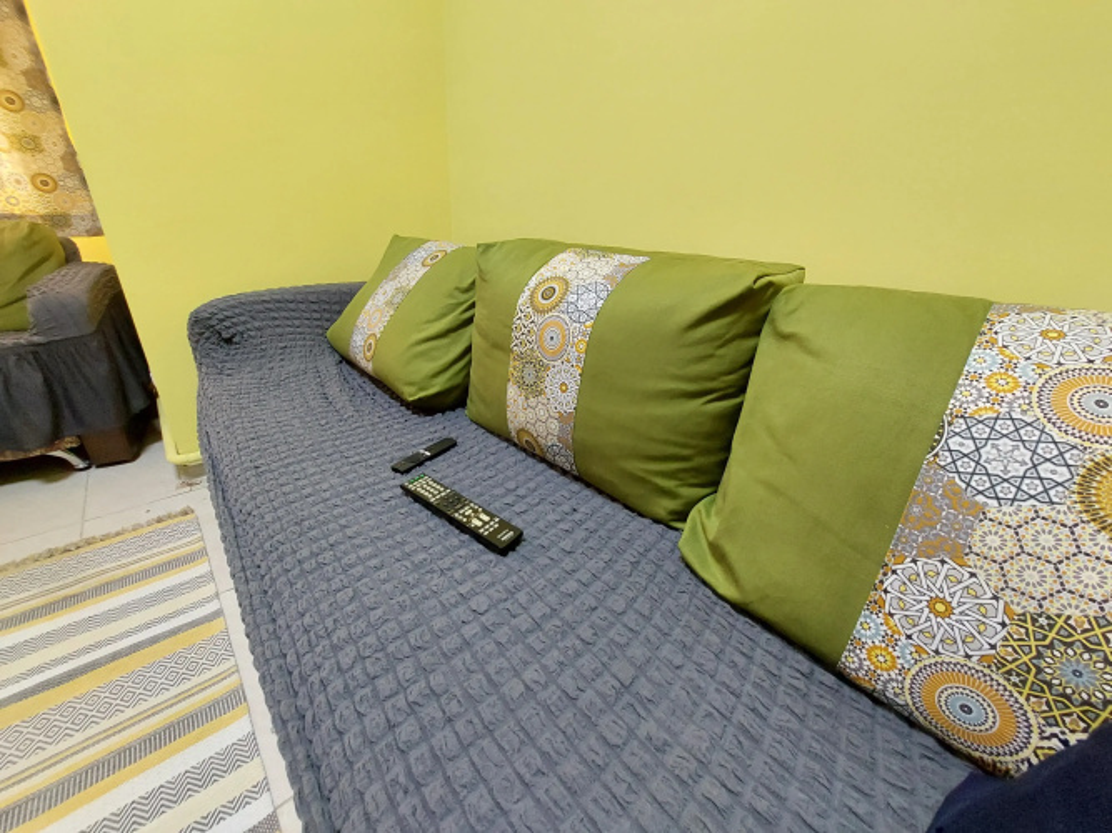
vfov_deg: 89.9
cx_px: 556
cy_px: 416
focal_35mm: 13
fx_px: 418
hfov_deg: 106.2
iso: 250
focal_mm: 1.74
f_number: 2.2
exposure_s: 1/50
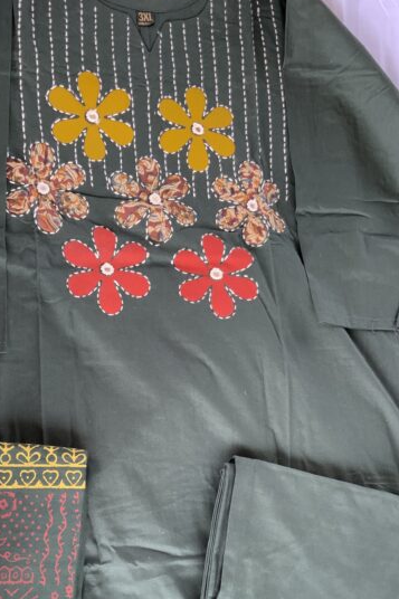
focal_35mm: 45
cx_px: 127
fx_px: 749
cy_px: 393
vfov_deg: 43.1
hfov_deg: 29.6
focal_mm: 3
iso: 64
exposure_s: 1/122
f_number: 1.8
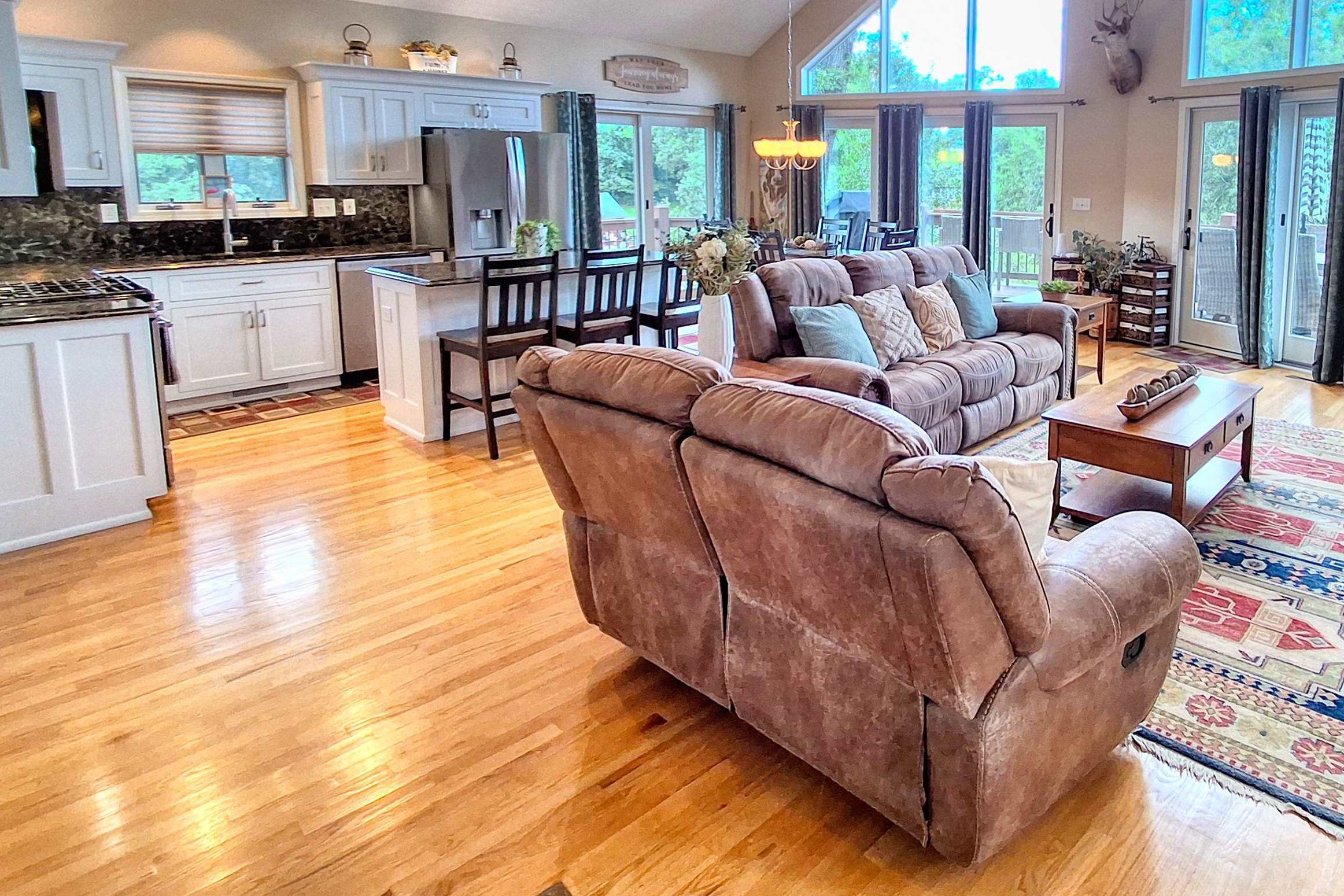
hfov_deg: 76.5
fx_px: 821
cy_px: 278
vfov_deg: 55.6
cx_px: 880
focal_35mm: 22
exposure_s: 1/40
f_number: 2.2
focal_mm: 1.5
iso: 64
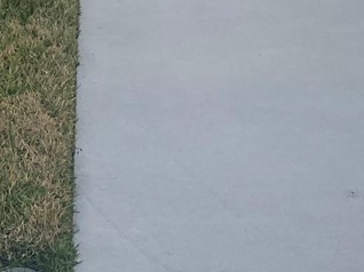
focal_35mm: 131
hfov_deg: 15.0
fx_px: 1376
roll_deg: -0.1
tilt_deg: +2.3
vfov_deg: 10.0
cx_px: 73
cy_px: -371
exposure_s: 1/827
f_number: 1.8
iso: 32
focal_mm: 4.25
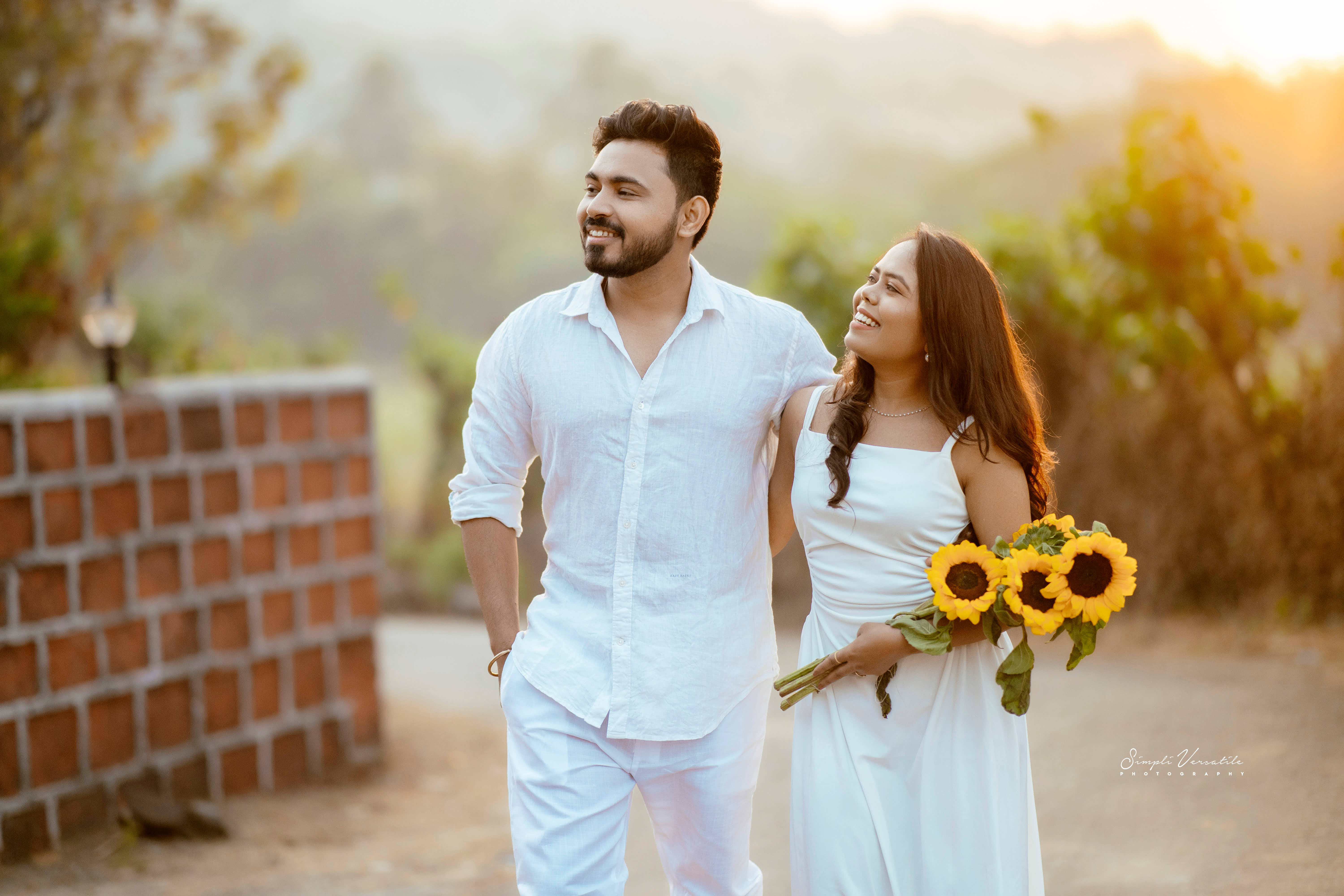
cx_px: 672
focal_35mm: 85
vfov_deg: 16.1
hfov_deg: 23.9
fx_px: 3173
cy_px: 448
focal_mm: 85
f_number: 1.4
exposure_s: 1/1600
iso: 640
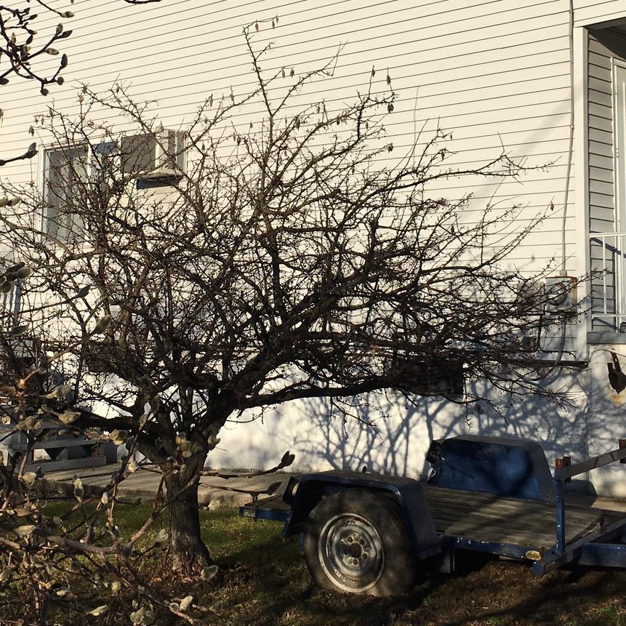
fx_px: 1248
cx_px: 291
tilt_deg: +9.3
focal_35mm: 61
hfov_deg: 28.1
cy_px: 133
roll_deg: -0.8
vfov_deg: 27.6
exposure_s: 1/3077
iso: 25
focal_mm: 4.15
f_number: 2.2
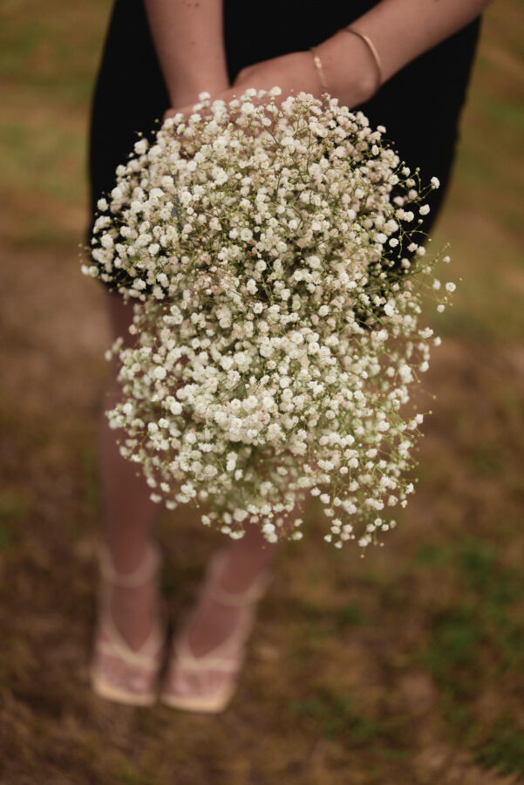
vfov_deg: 39.6
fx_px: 1090
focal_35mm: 50
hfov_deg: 27.0
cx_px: 262
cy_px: 392
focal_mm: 50
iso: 200
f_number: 2
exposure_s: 1/2500
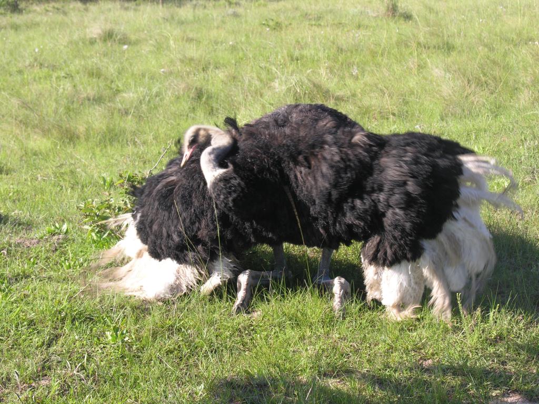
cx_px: 270
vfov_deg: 15.7
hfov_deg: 20.9
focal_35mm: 94
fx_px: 1464
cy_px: 202
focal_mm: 24
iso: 50
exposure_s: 1/118
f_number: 5
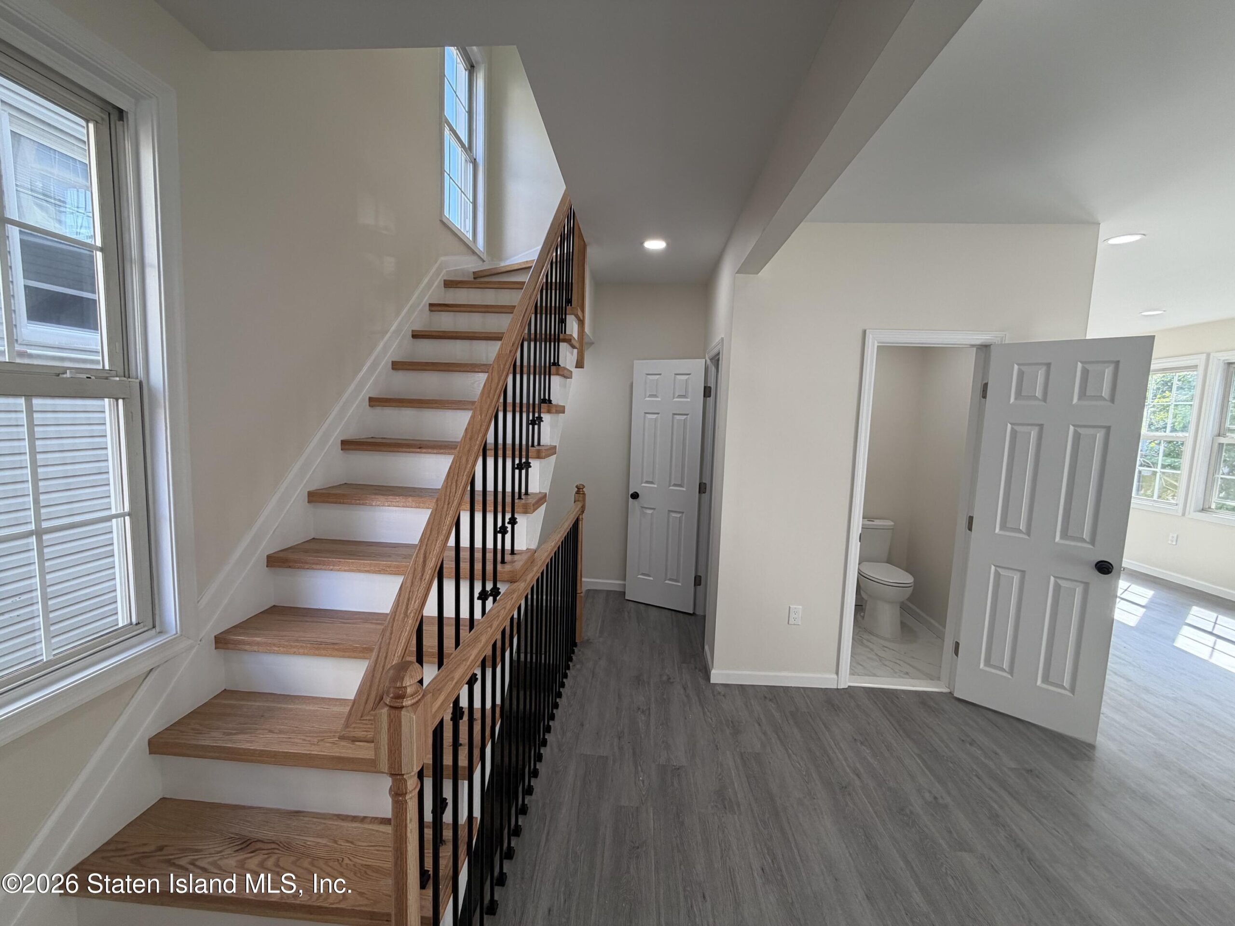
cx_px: 618
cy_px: 463
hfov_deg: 102.1
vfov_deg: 85.7
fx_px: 499
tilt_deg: -6.6
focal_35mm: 14
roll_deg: -0.9
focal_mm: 2.22
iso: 80
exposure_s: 1/120
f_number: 2.2
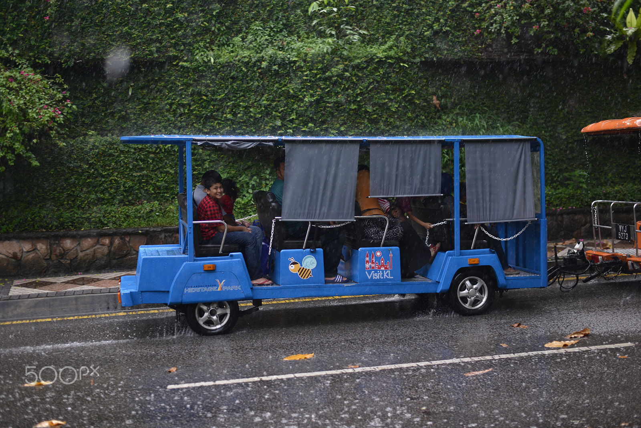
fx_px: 891
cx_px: 320
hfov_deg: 39.6
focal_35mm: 50
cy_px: 214
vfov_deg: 27.0
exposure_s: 1/400
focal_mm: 50
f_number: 1.8
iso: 100
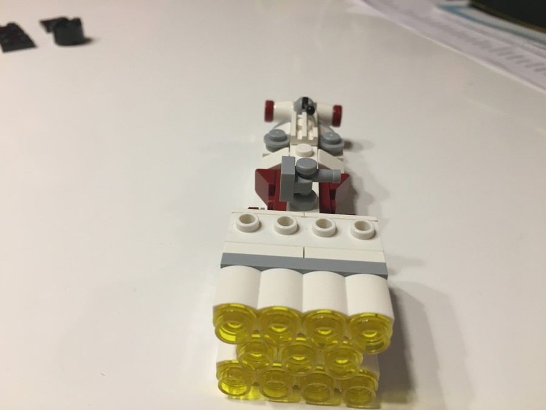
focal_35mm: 29
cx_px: 273
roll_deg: -1.9
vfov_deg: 48.2
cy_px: 205
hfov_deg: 61.7
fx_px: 457
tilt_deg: -37.4
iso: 100
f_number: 2.2
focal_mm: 4.15
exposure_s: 1/33
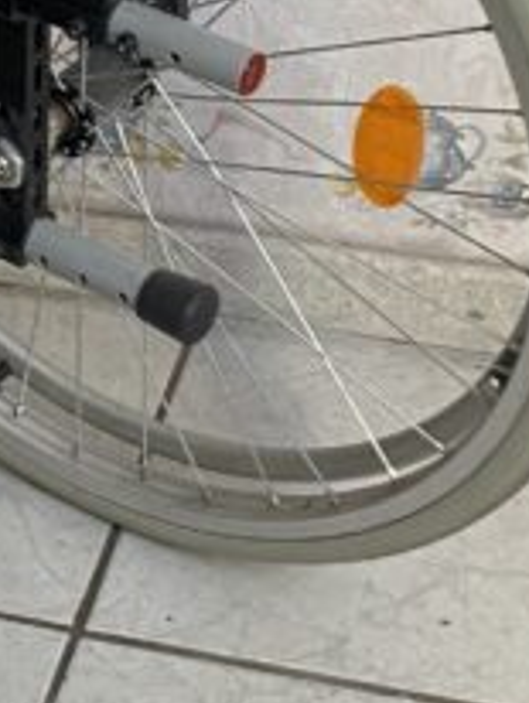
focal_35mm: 129
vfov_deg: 15.2
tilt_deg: -31.4
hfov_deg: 11.3
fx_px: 2623
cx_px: -130
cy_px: 130
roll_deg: +4.0
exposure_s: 1/50
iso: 64
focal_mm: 4.25
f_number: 1.8
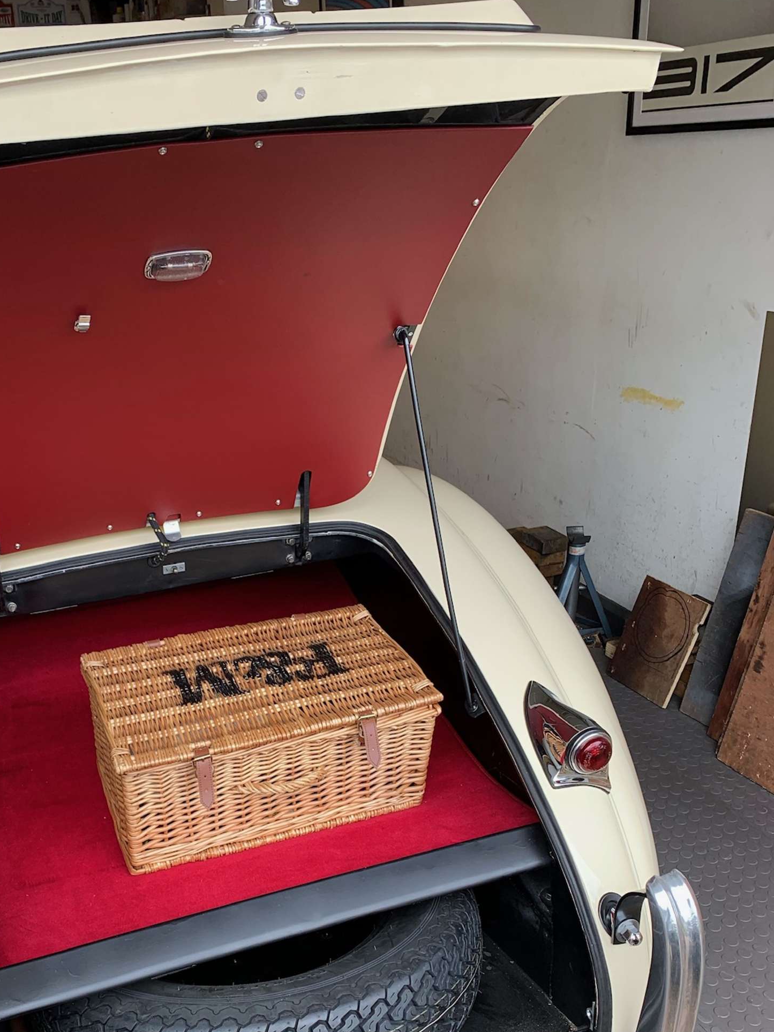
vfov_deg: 50.4
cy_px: 691
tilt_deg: -24.1
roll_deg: +3.6
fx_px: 1073
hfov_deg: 39.1
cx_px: 247
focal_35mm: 36
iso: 25
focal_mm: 4.25
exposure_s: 1/242
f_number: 1.8
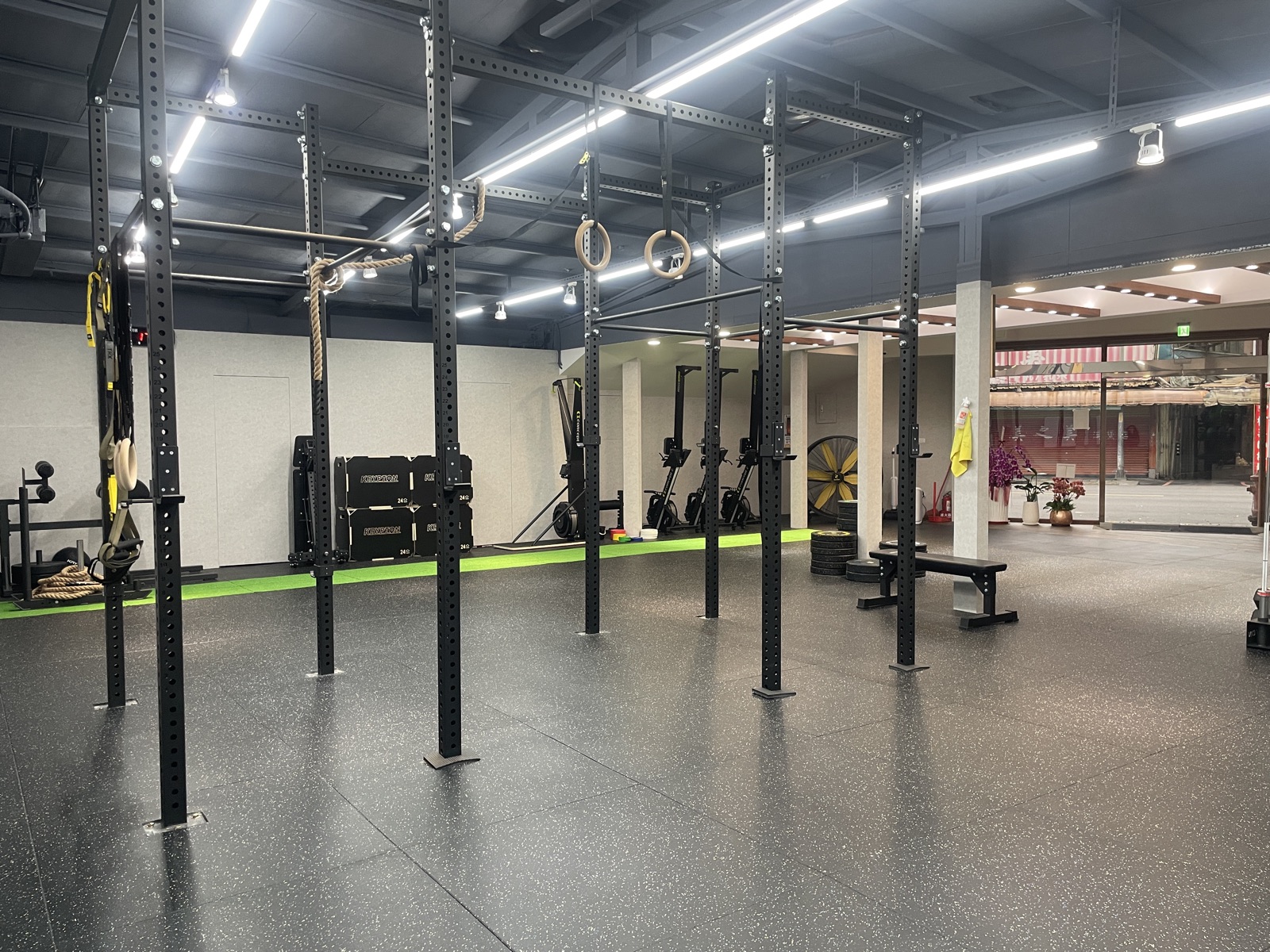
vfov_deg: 53.1
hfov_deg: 67.3
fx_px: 954
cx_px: 635
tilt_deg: -2.3
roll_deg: +0.7
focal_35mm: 26
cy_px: 476
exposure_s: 1/60
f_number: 1.6
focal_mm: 4.2
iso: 100
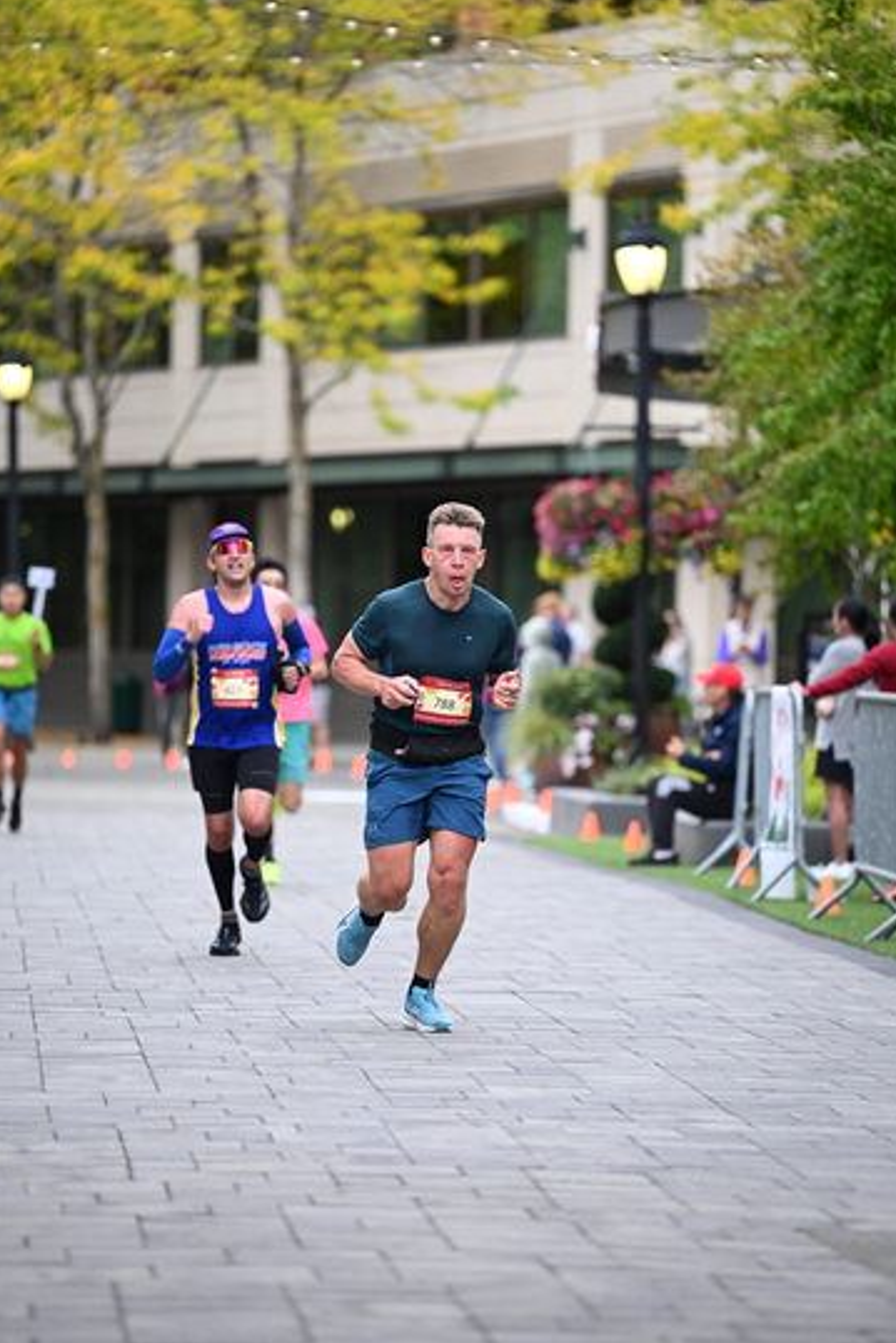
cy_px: 676
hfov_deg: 7.7
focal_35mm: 179
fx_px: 6678
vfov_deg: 11.5
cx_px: 450
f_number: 2.8
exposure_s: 1/1600
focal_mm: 175
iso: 1000
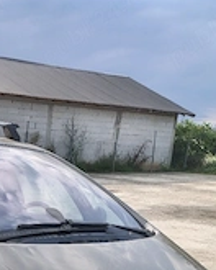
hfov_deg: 24.6
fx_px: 471
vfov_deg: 28.8
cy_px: 299
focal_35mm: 59
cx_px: 0
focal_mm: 4.71
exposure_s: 1/667
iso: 145
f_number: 1.7
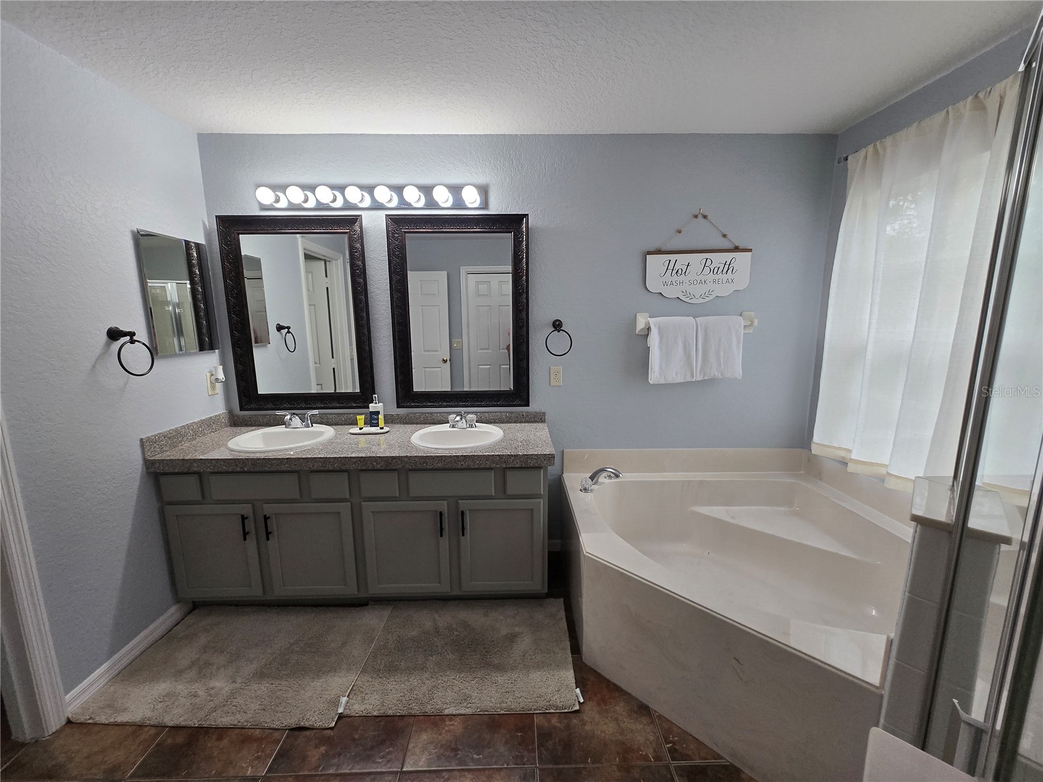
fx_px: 392
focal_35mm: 13
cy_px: 391
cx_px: 522
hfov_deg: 106.2
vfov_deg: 89.9
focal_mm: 1.7
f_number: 2.2
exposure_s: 1/60
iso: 80
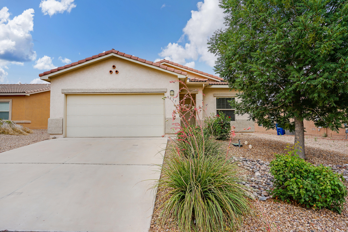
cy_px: 116
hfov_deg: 86.9
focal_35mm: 19
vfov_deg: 64.6
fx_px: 184
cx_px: 174
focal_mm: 19
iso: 100
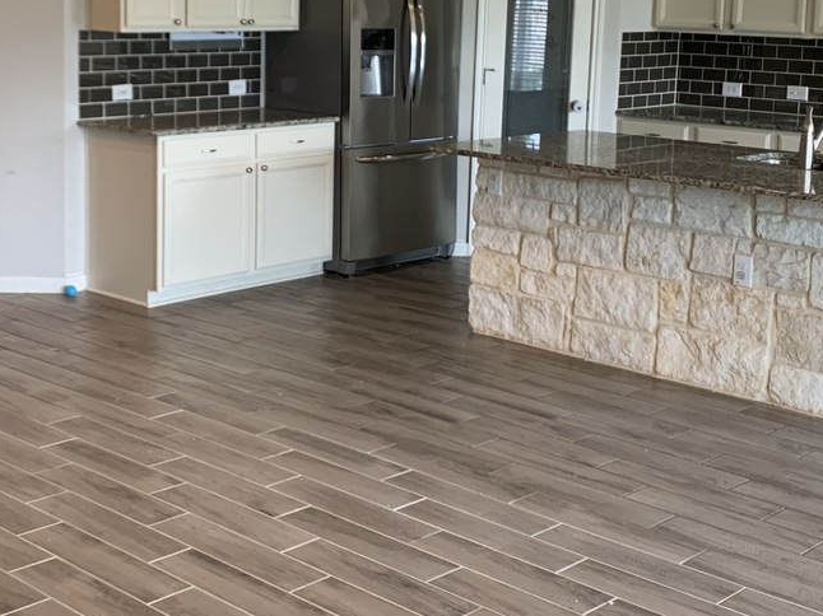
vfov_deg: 25.0
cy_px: 172
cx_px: 358
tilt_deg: -7.2
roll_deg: -1.9
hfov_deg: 33.2
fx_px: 1378
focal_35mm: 58
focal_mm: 4.25
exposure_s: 1/60
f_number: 1.8
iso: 160
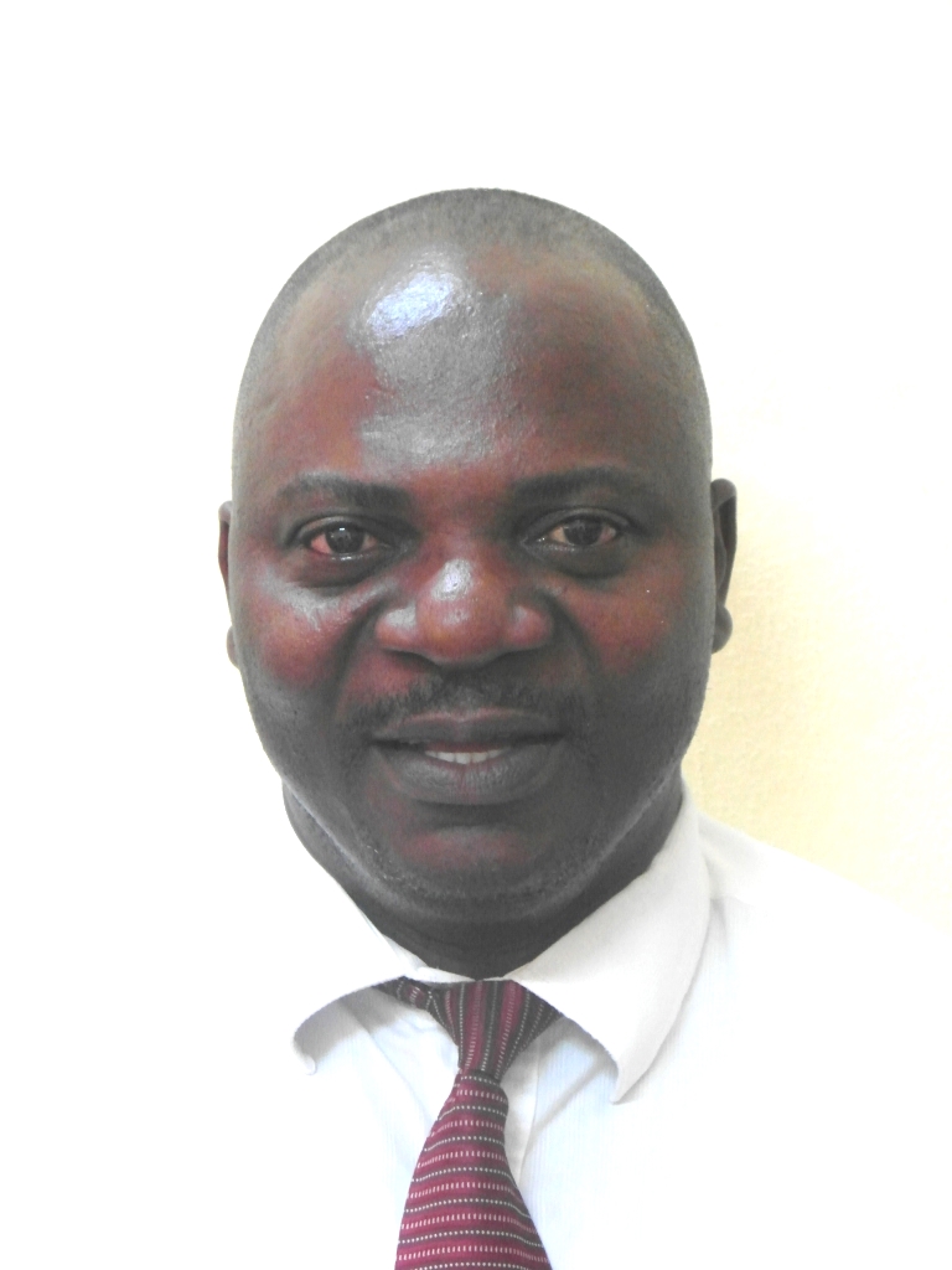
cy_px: 635
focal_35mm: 93
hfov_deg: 15.9
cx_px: 476
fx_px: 3410
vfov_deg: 21.1
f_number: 3.9
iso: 800
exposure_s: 1/15
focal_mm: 16.5
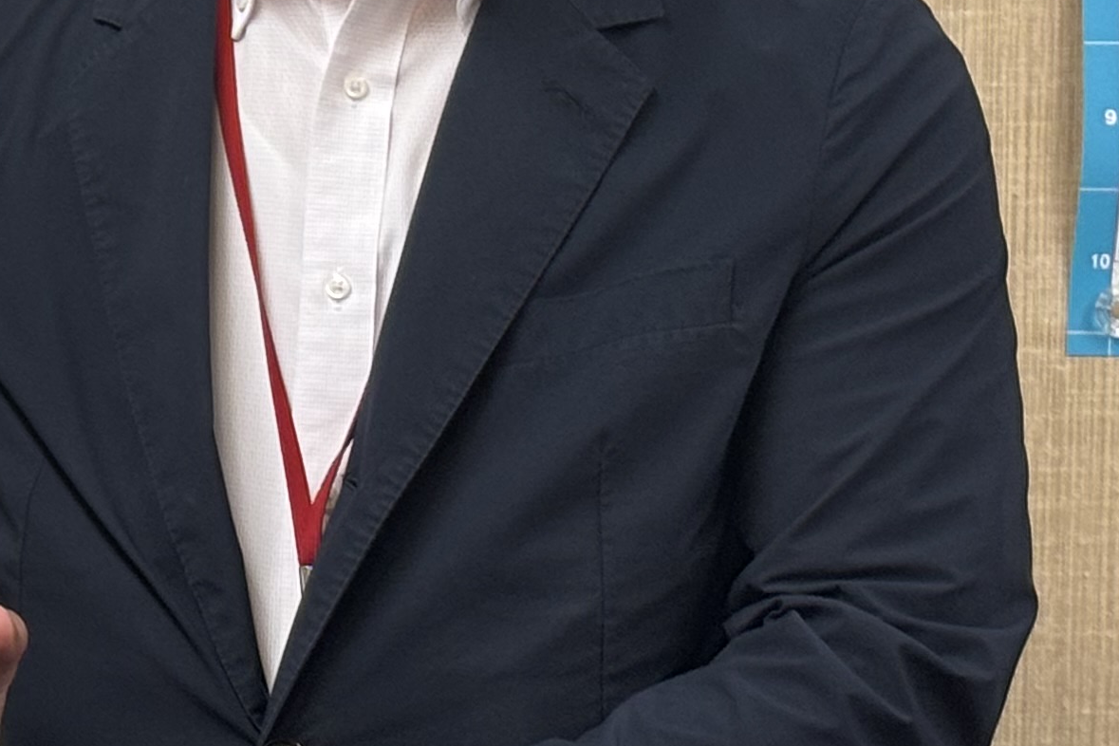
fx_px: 5750
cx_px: -788
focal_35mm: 185
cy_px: -128
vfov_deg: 7.4
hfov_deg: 10.5
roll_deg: -0.7
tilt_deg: -2.1
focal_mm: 5.96
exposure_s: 1/50
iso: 50
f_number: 1.6
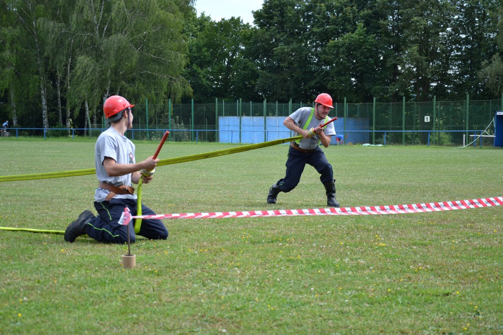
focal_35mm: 87
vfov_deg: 15.7
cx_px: 252
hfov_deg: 23.4
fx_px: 1215
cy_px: 168
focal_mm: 58
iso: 400
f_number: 5
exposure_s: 1/800
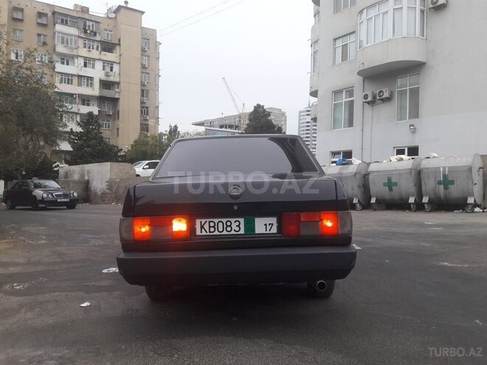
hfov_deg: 63.4
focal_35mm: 28
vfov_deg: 49.7
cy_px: 182
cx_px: 244
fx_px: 394
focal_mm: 3.7
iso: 40
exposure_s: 1/205
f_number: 1.9
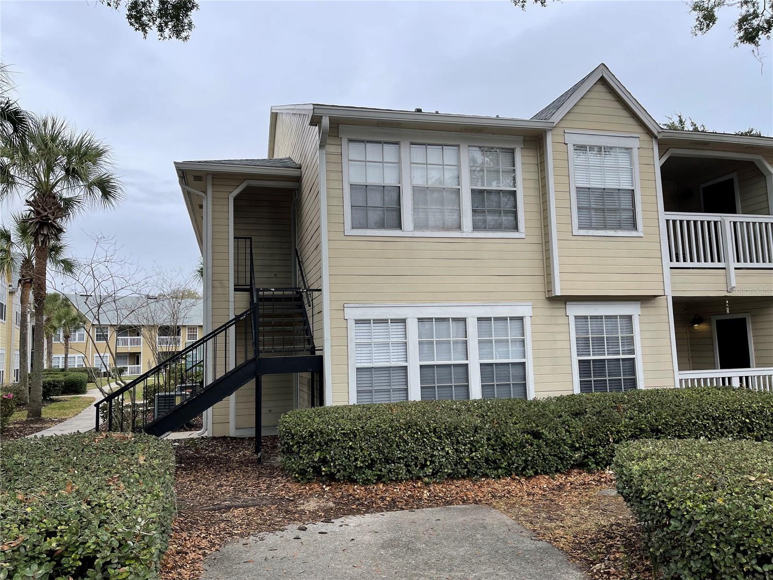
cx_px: 386
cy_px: 290
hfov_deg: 67.3
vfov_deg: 53.1
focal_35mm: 26
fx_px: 581
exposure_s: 1/1715
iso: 32
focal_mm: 5.1
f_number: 1.6
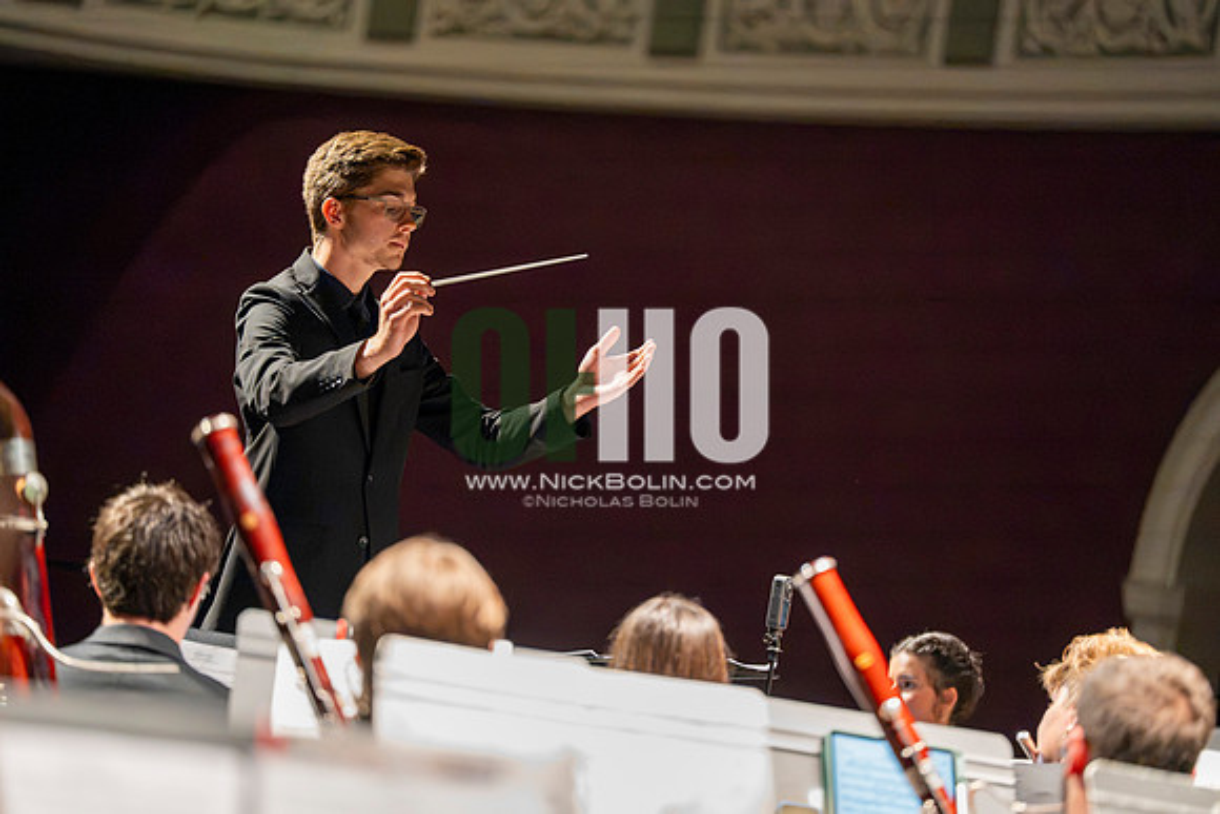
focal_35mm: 165
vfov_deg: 8.3
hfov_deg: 12.4
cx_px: 610
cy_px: 407
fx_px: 5593
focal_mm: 165
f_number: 2.8
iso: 16000
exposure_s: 1/640
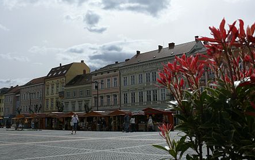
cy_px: 76
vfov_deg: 33.6
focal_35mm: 38
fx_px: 264
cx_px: 129
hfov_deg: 51.5
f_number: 8
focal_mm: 7.4
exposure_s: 1/640
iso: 100
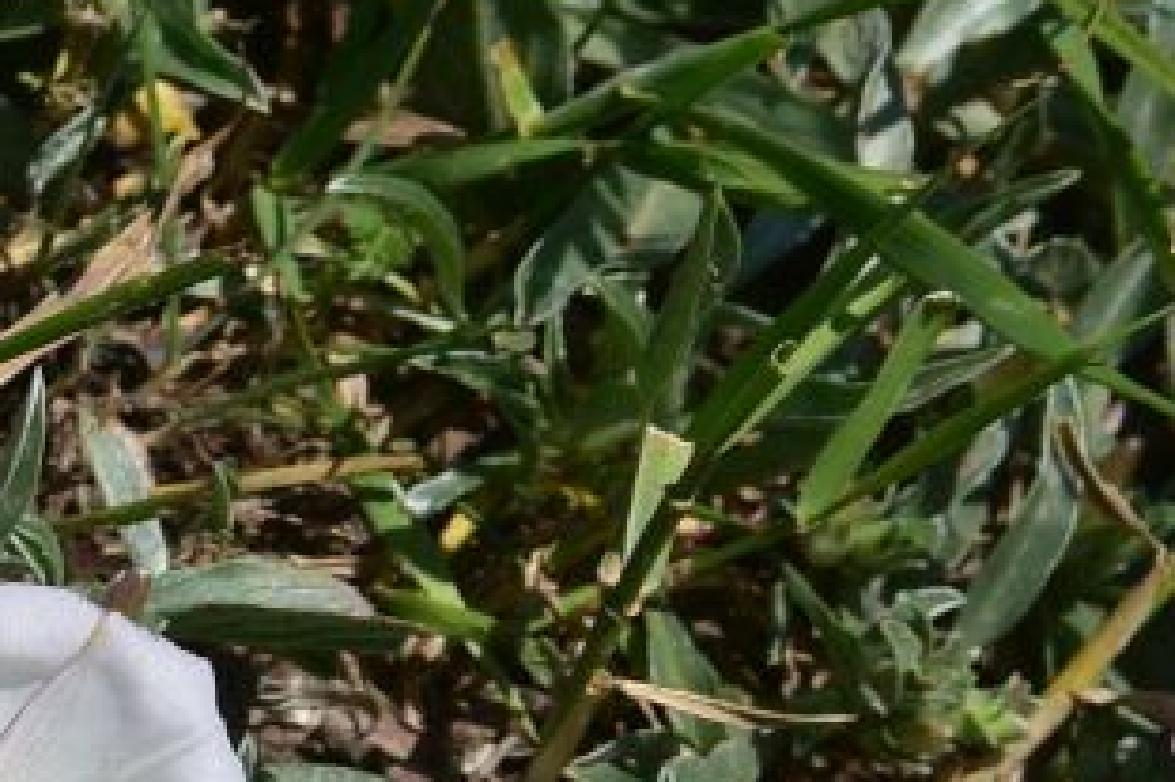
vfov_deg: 6.5
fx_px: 6818
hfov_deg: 9.7
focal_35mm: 209
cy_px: 803
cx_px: -295
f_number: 16
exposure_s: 1/125
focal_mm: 50
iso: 100
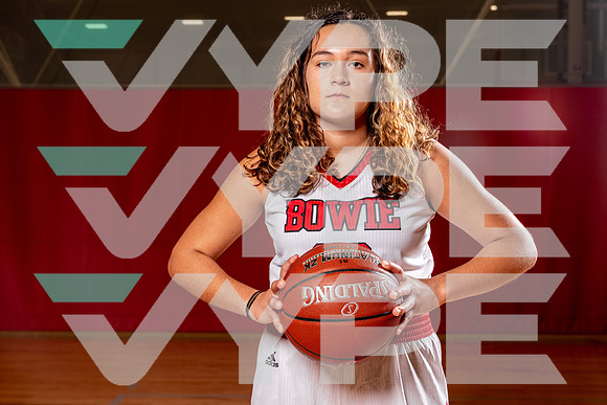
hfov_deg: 42.7
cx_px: 304
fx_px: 776
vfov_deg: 29.3
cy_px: 202
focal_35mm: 46
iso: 100
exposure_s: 1/125
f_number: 6.3
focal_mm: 46
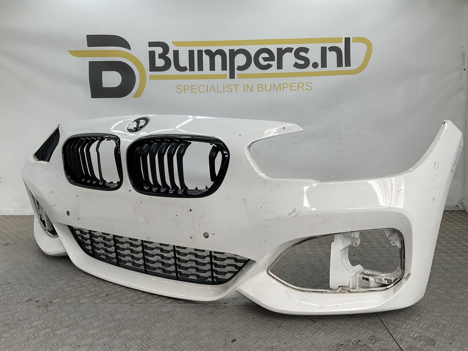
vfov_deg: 48.2
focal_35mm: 29
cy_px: 176
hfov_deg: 61.7
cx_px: 234
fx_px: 392
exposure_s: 1/268
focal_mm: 3
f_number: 1.8
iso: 16
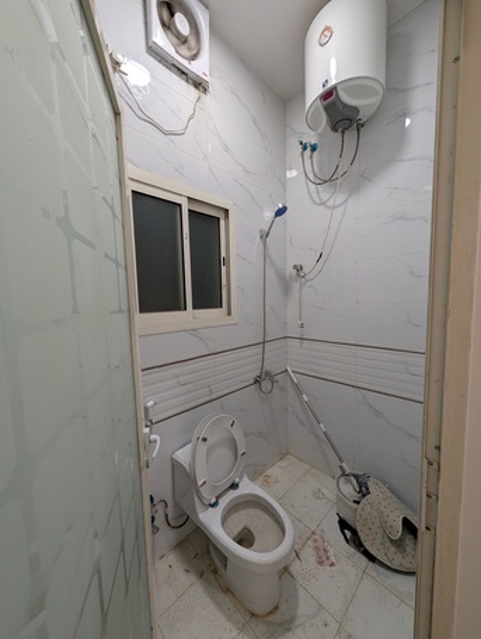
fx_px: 222
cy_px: 320
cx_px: 240
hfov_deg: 94.6
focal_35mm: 12
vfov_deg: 110.5
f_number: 1.7
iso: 117
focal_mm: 2.02
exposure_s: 1/151
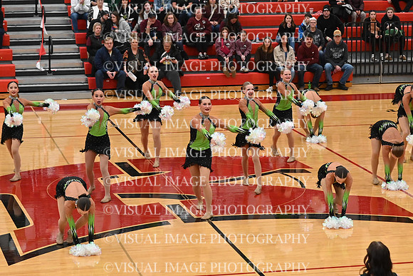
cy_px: 138
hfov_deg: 19.5
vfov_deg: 13.0
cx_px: 206
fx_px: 1205
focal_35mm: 105
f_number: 4
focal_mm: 70
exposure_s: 1/400
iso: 8000
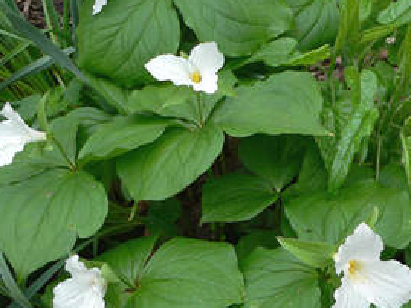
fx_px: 1223
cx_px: 244
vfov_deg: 14.4
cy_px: 146
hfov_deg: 19.1
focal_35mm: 103
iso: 80
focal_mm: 10.4
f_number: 3.3
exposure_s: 1/250
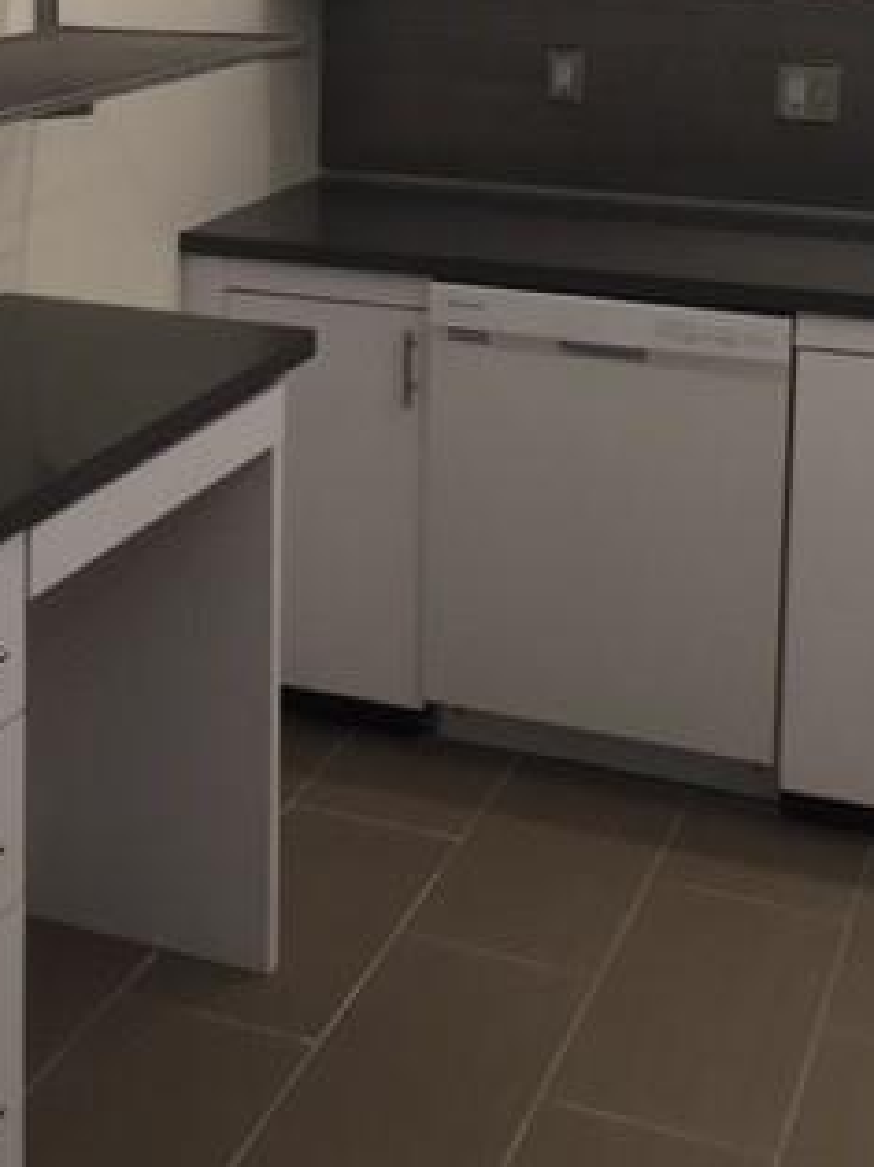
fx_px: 1988
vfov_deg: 31.1
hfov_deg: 24.7
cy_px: 104
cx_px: 330
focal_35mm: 59
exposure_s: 1/30
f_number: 2.2
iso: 64
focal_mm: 4.15
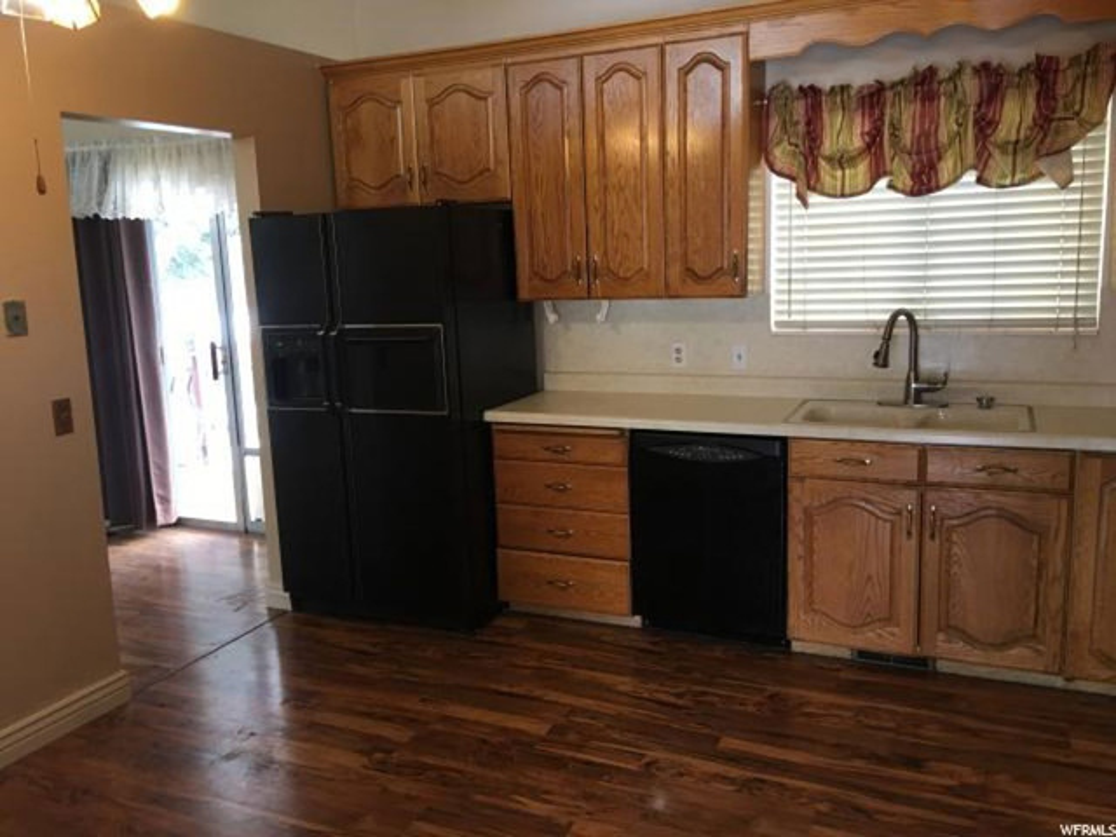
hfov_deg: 61.7
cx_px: 558
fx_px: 935
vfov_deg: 48.2
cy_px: 418
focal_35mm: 29
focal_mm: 4.15
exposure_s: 1/15
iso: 32
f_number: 2.2
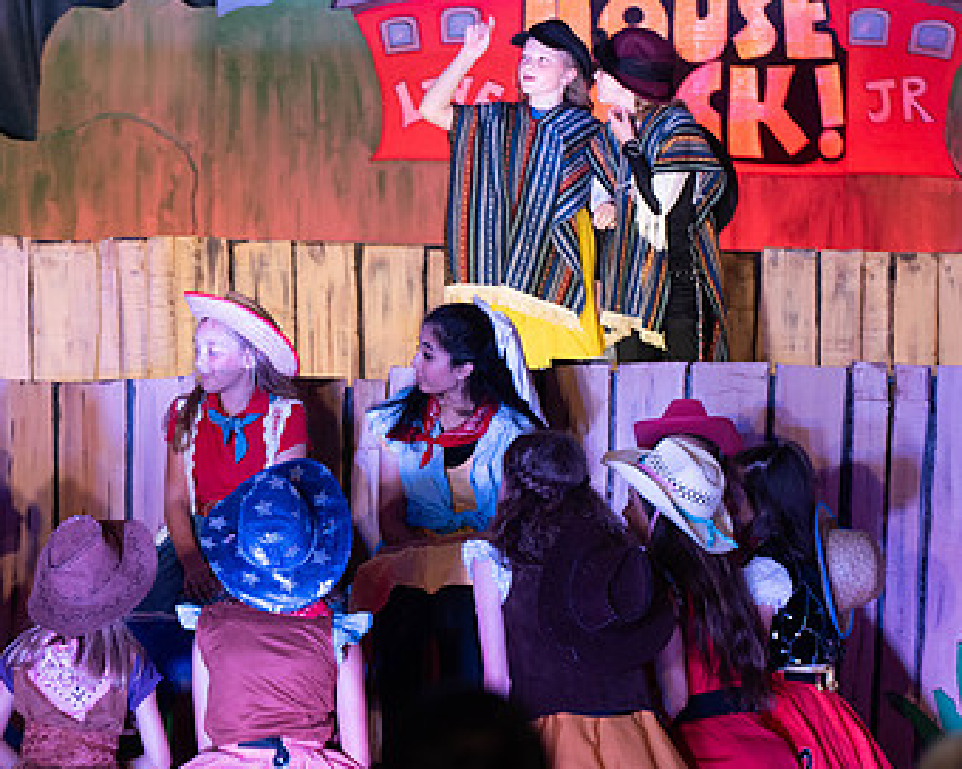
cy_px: 360
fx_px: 5694
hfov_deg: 9.6
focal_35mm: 200
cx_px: 272
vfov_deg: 7.7
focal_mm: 125
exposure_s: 1/125
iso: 800
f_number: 2.8
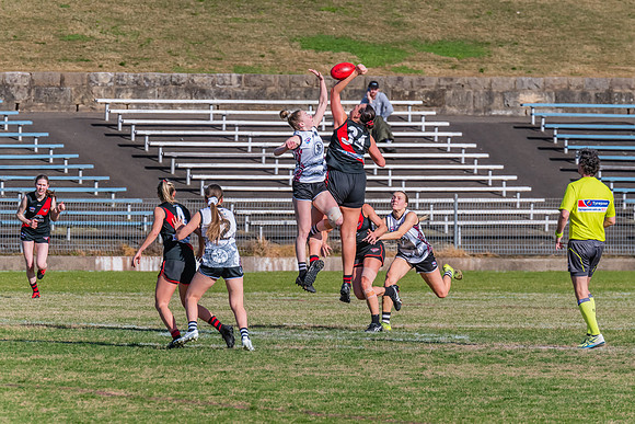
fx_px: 9744
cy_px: 186
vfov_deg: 2.5
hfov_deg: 3.7
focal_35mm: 552
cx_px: 360
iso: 800
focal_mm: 420
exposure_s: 1/1600
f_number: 10
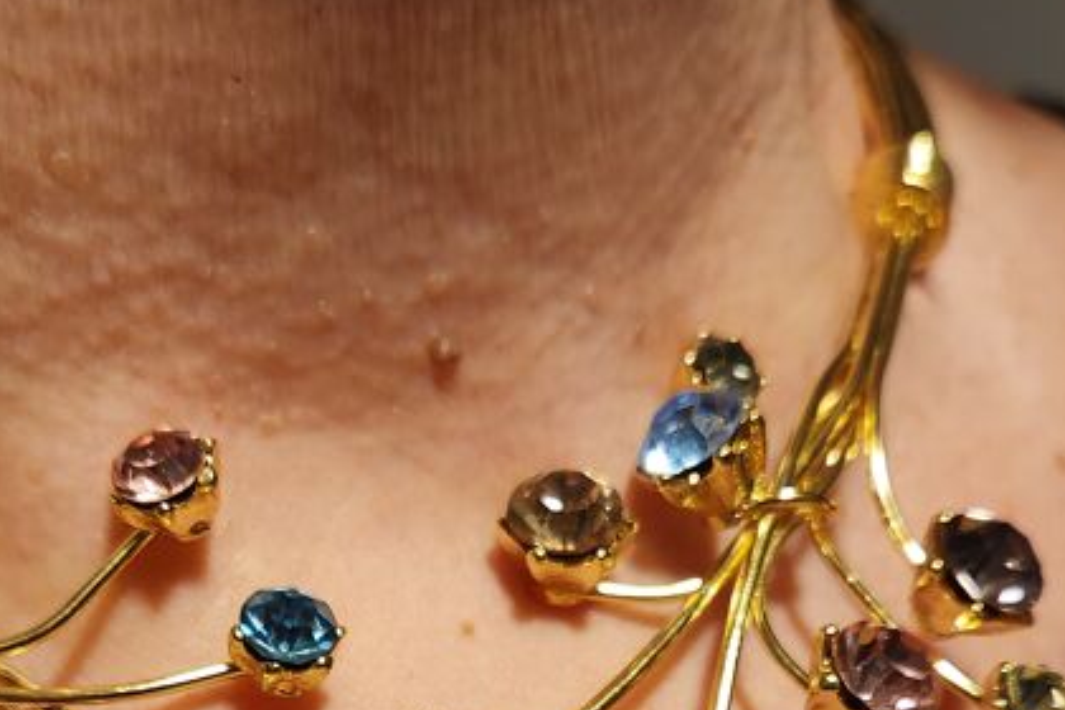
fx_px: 1686
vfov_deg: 22.3
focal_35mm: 57
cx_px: 444
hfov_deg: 35.0
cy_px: 799
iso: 250
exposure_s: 1/100
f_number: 1.8
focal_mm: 5.4
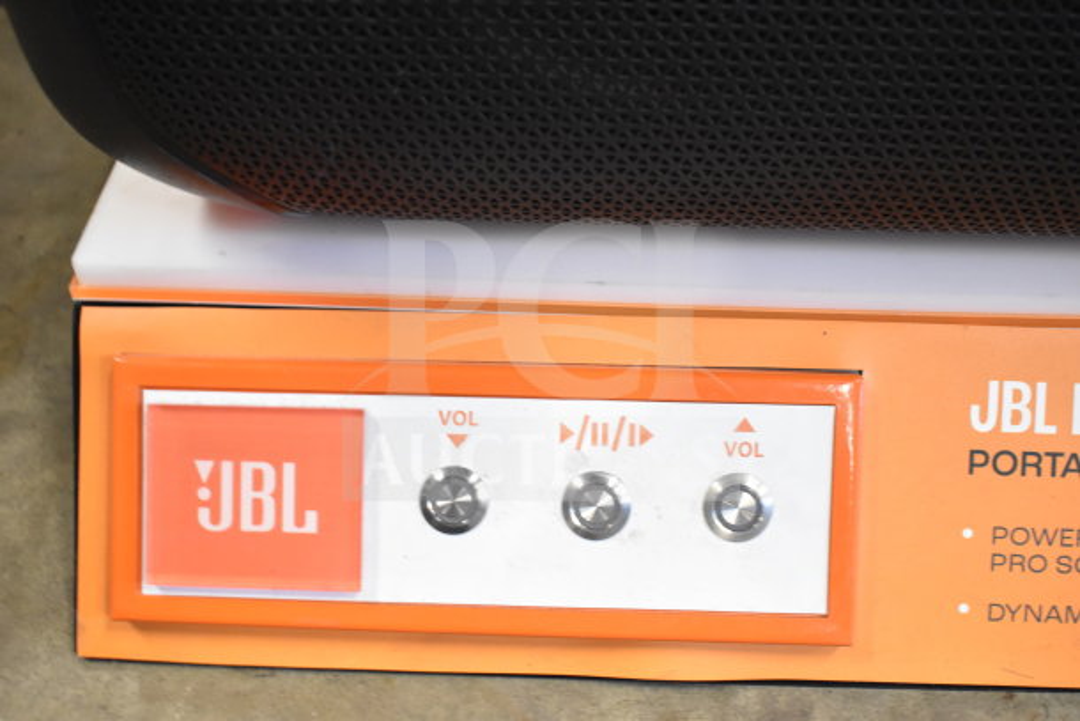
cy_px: 360
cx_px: 540
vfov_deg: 33.0
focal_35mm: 40
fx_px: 1215
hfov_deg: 47.9
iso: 2800
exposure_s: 1/40
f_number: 4
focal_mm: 27
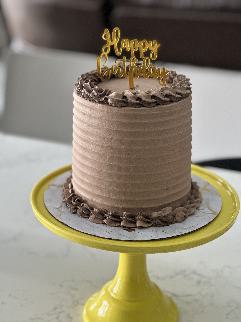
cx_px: 120
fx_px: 715
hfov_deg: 19.1
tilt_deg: -21.9
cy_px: 161
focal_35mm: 77
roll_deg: -1.4
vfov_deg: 25.3
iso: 320
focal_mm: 9
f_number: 2.8
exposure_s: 1/40
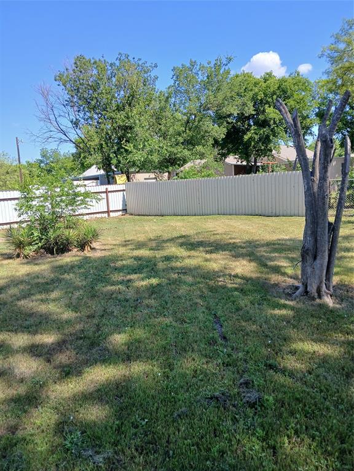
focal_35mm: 26
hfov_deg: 53.1
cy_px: 236
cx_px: 177
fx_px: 355
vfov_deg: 67.3
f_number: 1.8
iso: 20
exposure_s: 1/230
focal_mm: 3.98
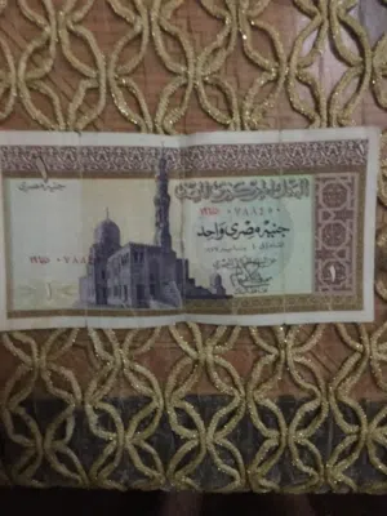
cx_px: 194
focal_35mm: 29
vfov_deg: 61.7
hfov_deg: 48.2
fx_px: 432
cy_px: 258
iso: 200
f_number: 2.2
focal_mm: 4.15
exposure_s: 1/4
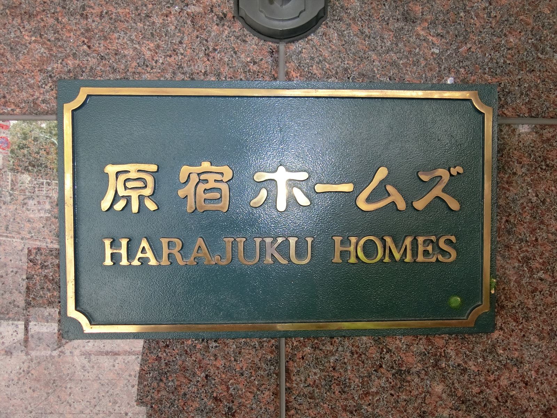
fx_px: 306
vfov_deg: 68.7
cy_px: 209
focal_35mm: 19
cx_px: 278
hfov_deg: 84.7
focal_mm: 4.06
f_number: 2.7
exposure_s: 1/60
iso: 400
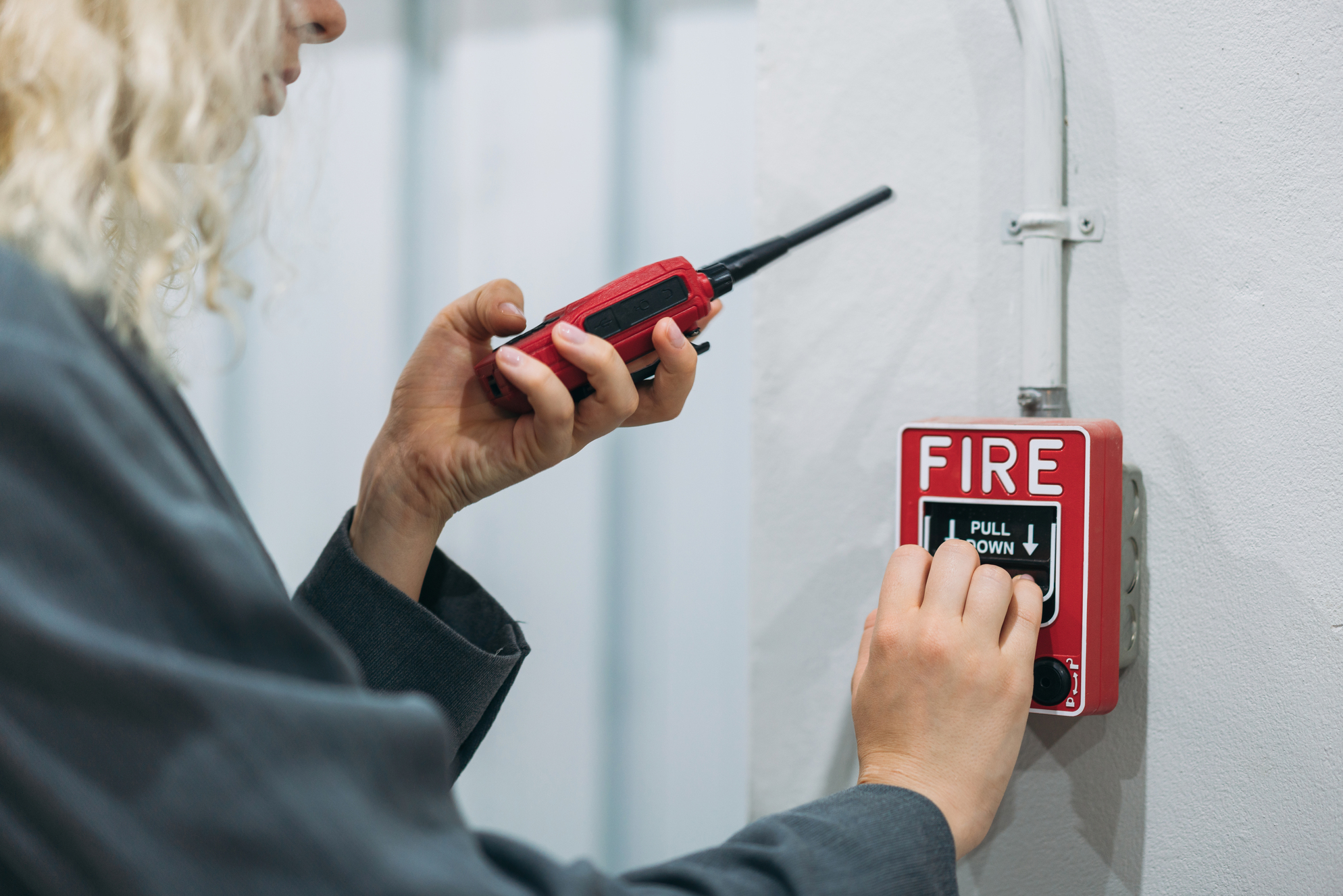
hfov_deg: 36.2
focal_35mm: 55
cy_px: 448
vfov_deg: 24.6
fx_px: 2052
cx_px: 672
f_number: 2
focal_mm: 55
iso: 320
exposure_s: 1/80
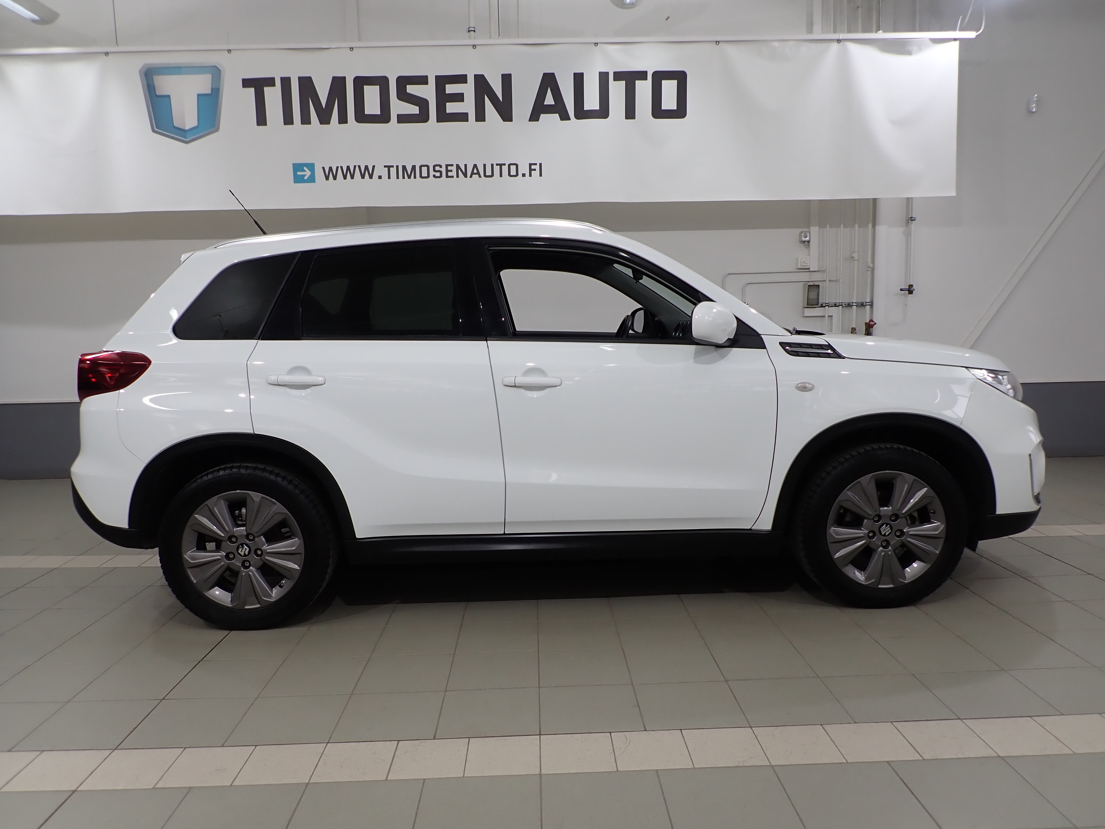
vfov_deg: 54.9
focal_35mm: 25
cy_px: 414
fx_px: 798
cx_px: 552
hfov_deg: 69.4
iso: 100
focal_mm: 4.5
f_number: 2.8
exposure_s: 1/60
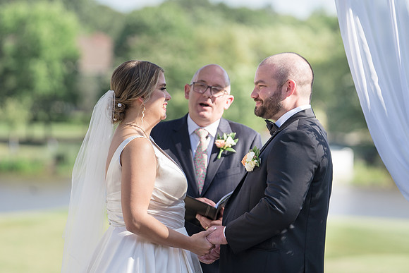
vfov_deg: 6.4
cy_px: 134
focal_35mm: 214
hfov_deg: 9.6
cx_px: 208
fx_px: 2427
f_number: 4
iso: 100
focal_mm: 200
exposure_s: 1/500
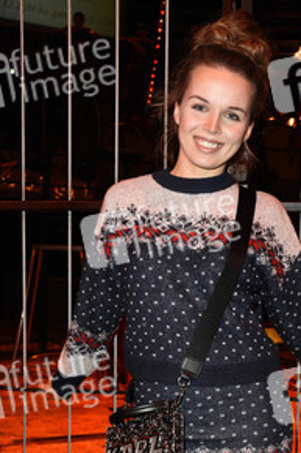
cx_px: 206
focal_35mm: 56
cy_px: 310
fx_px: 701
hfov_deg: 24.1
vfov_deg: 35.5
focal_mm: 27
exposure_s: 1/100
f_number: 6.3
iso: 2000
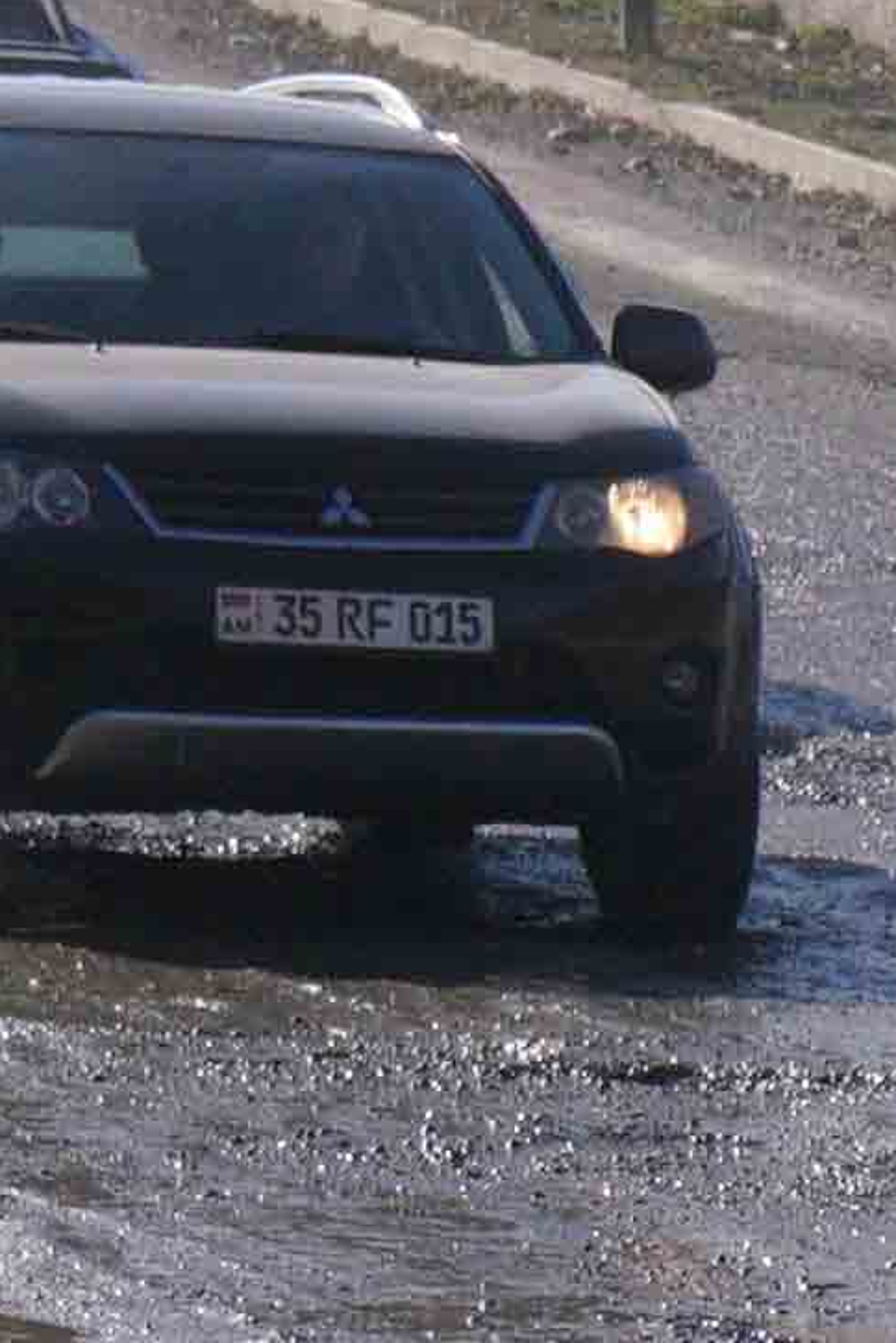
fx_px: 11860
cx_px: 4217
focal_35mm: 318
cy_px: 3040
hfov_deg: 3.9
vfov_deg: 6.2
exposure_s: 1/2500
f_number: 5.6
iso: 500
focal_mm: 29
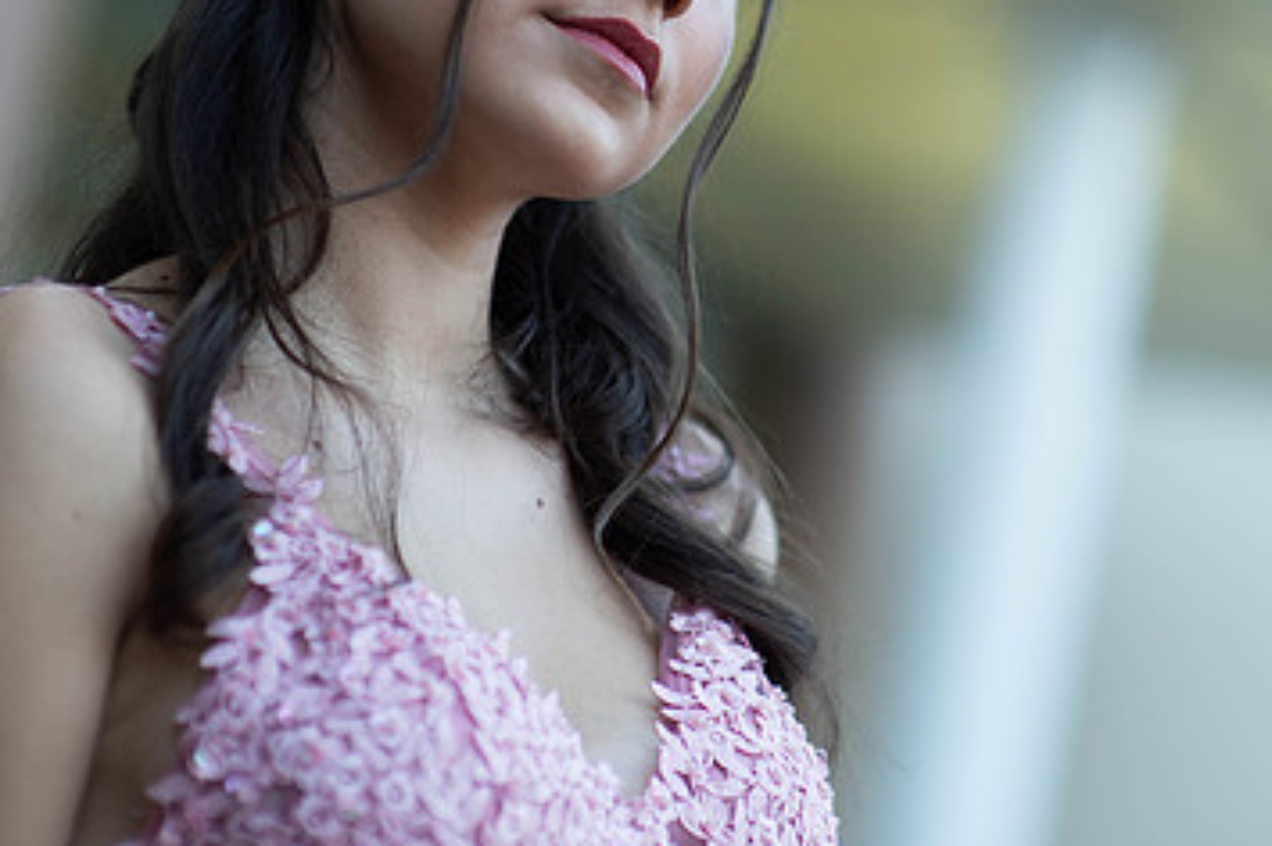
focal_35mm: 139
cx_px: 907
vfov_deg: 9.8
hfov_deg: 14.7
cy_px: 158
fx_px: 4907
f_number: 2
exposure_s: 1/640
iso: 250
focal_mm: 85
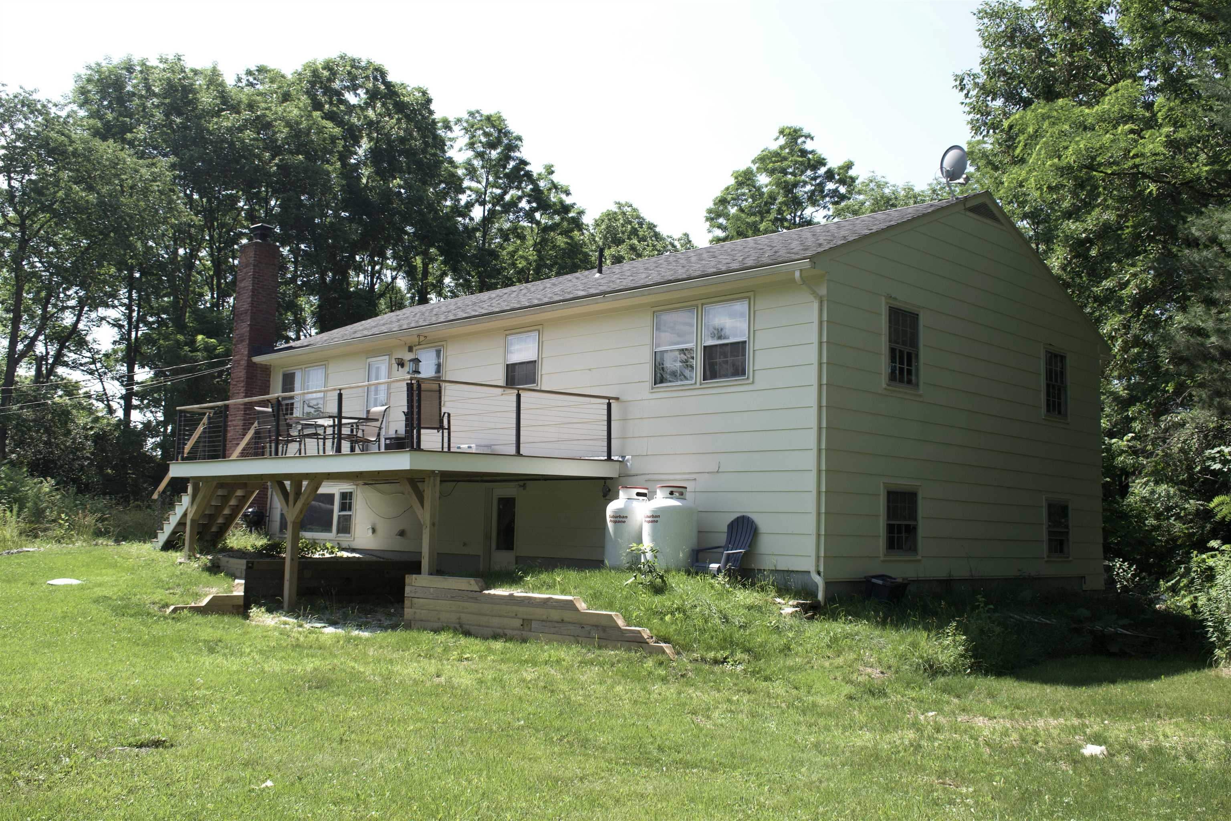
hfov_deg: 55.1
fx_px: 1180
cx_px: 616
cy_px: 410
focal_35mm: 34
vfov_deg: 38.4
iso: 140
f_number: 8
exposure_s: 1/250
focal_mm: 23
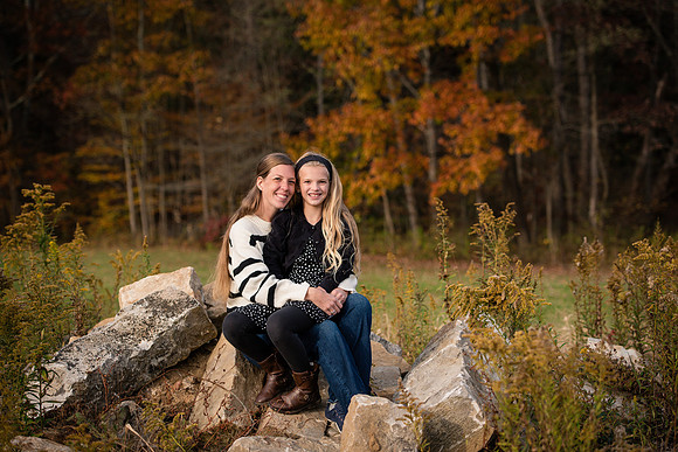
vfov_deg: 16.1
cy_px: 226
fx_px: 1601
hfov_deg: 23.9
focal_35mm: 85
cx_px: 339
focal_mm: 85
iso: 640
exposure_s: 1/2000
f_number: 3.5
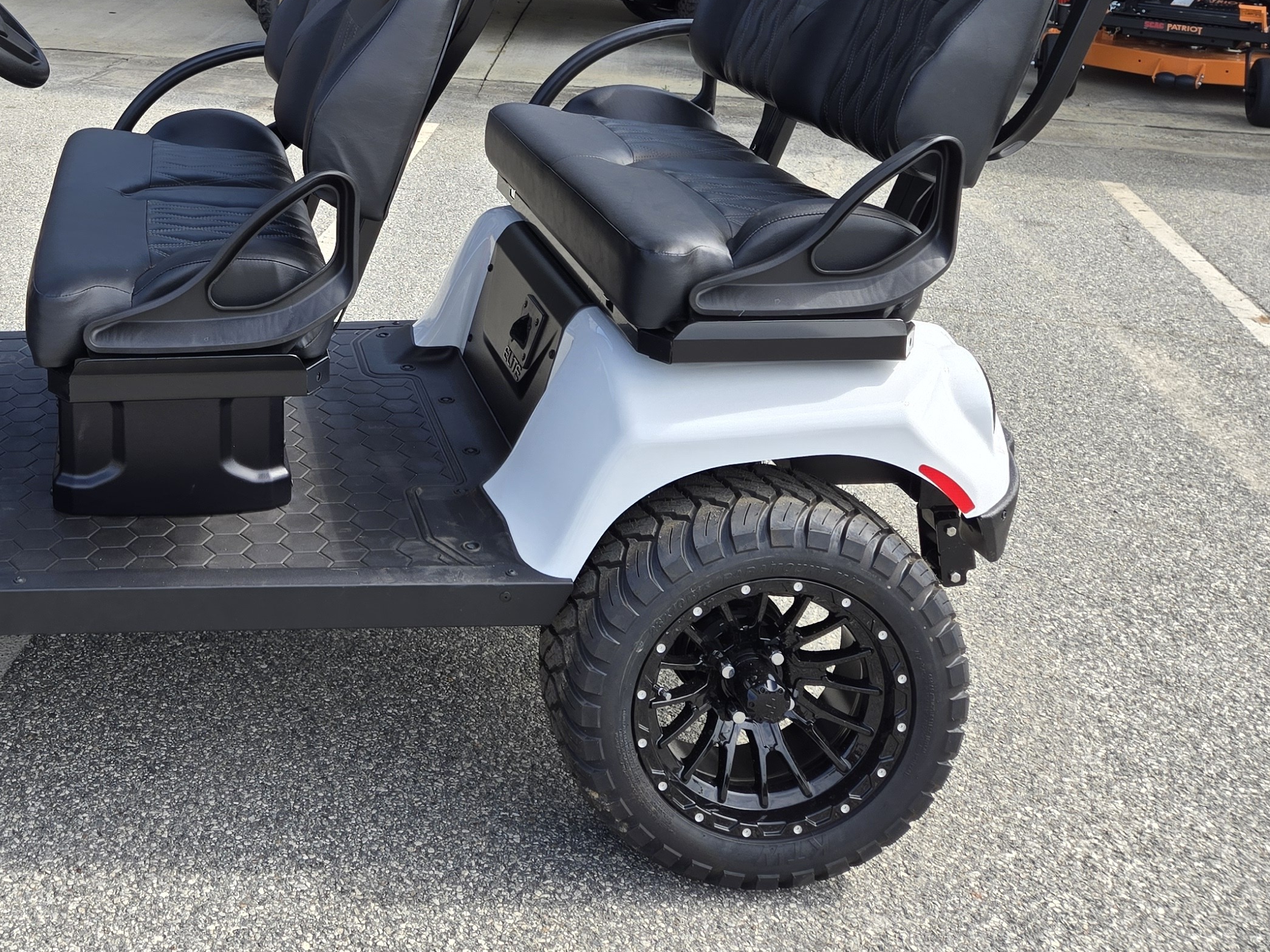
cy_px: 77
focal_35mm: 44
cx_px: 262
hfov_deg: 41.2
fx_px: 1614
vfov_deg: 31.2
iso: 25
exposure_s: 1/569
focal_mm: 5.4
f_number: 1.8
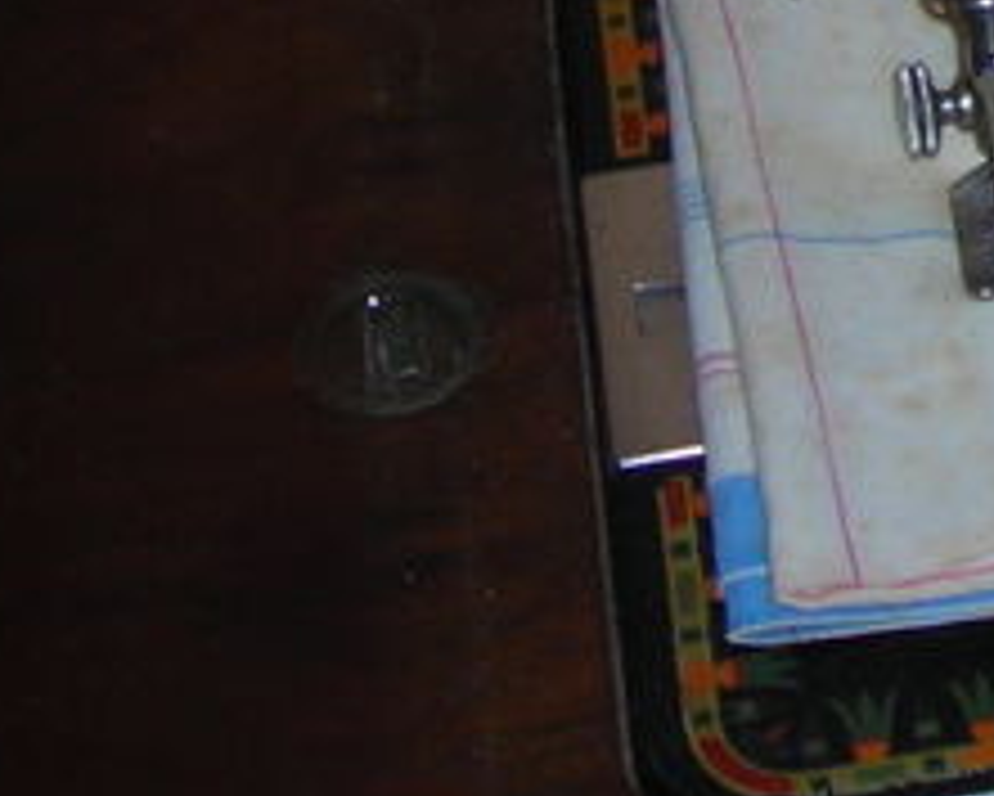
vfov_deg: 8.9
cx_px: 1966
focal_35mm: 168
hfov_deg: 10.6
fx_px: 4945
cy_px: -495
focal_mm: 6.3
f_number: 3.2
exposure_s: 1/60.1
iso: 50
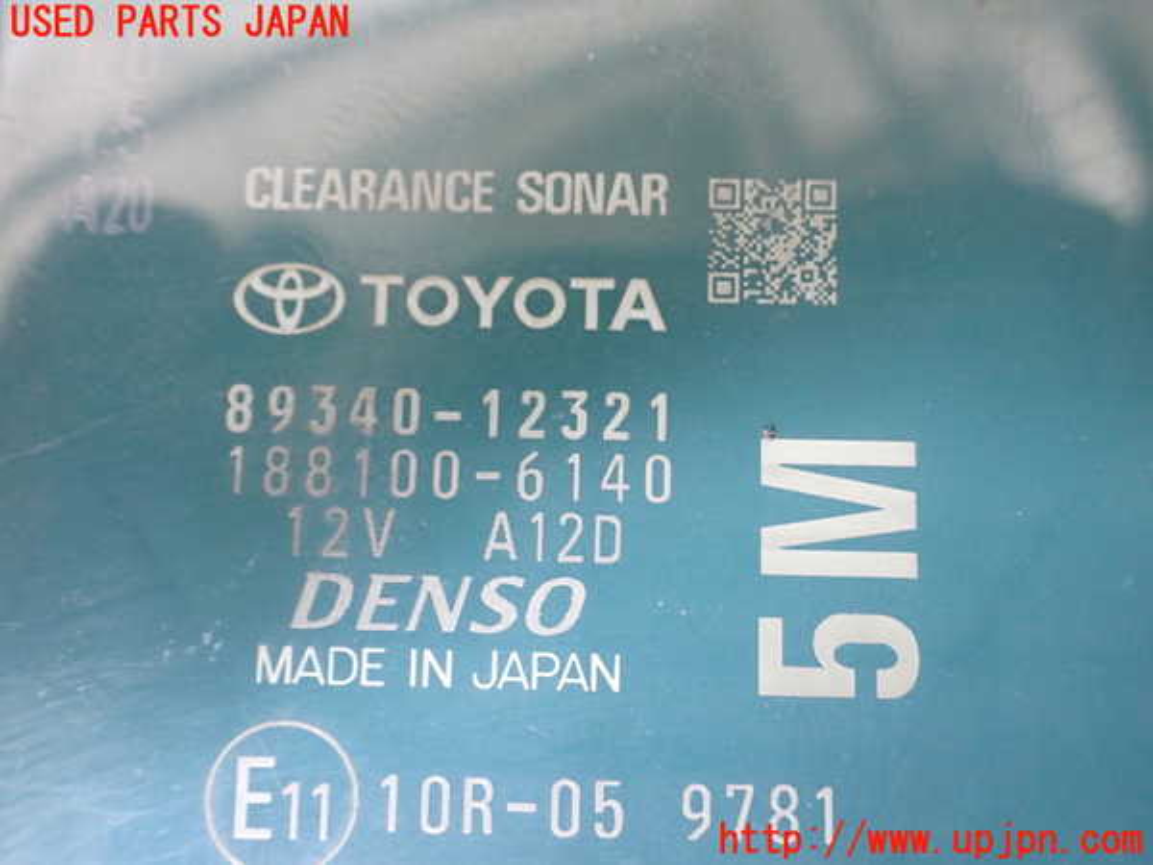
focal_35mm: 30
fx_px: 999
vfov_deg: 46.8
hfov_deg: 60.0
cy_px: 432
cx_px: 576
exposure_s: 1/40
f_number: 2.3
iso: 800
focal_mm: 5.4
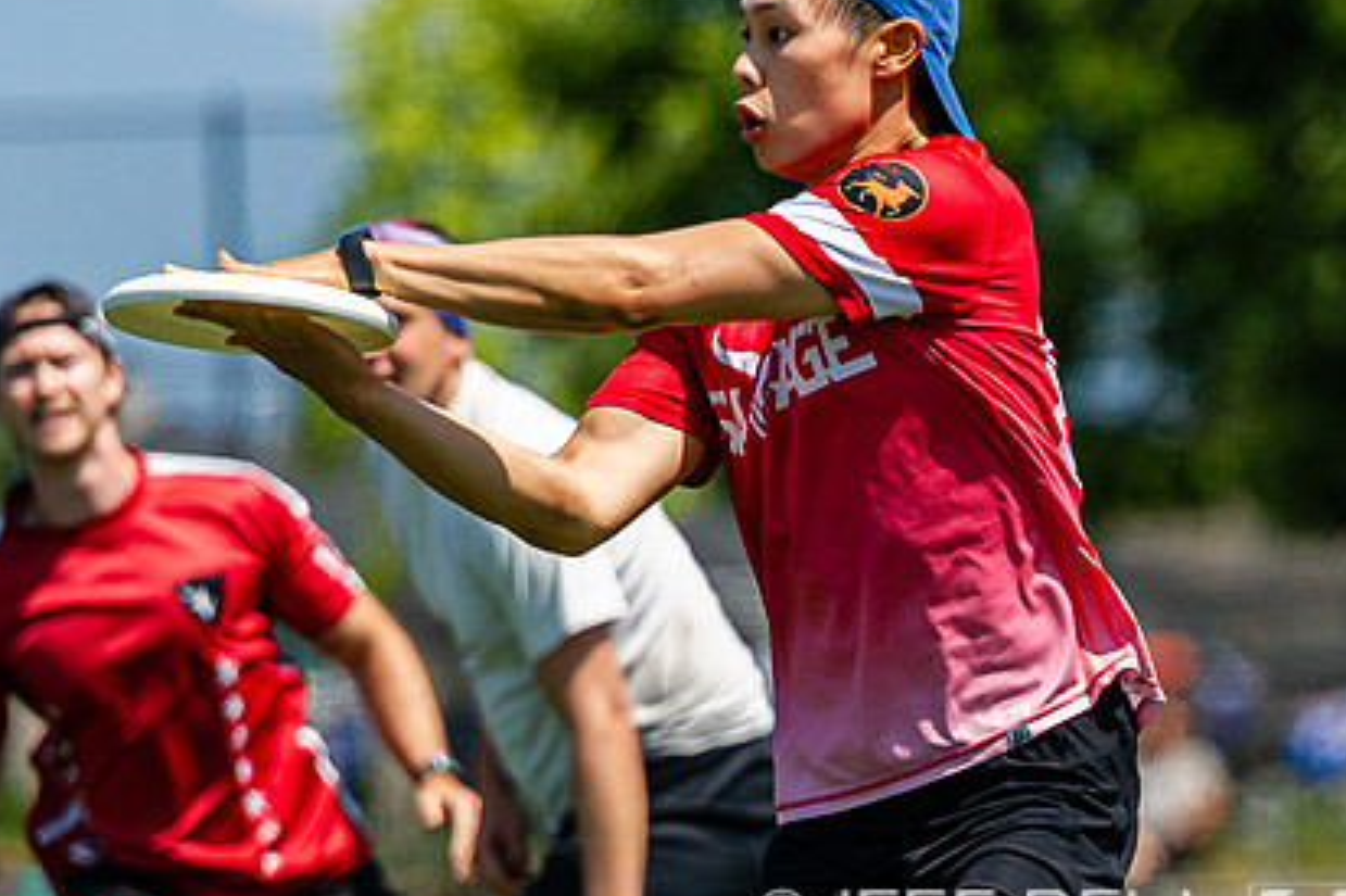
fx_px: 21638
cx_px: 1332
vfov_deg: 2.4
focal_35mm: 579
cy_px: 771
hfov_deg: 3.6
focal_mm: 200
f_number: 2.8
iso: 200
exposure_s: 1/4000
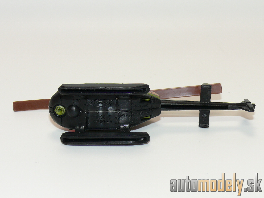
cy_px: 99
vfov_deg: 18.2
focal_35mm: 81
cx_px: 132
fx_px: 618
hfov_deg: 24.1
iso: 100
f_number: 4
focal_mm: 11.9
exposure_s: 1/30
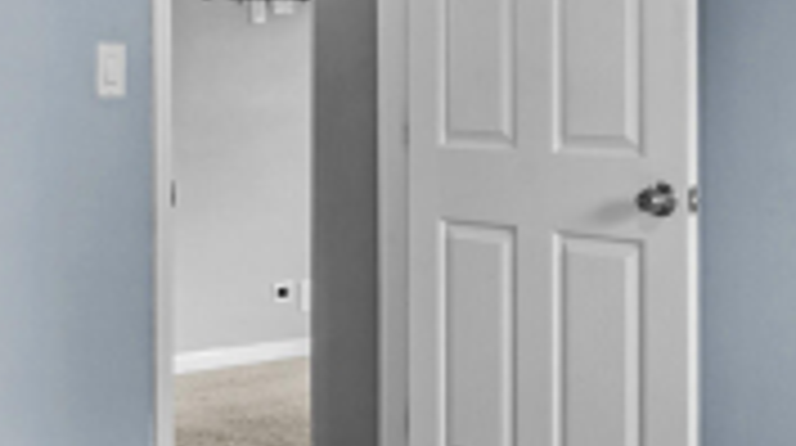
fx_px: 1497
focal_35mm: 71
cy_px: 95
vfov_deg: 16.8
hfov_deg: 28.4
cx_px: 47
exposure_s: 1.6
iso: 400
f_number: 11
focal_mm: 16
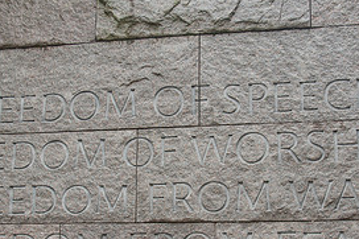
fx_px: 638
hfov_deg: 31.4
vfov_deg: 21.0
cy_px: 178
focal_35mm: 64
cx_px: 187
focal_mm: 30
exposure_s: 1/250
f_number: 5.6
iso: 360
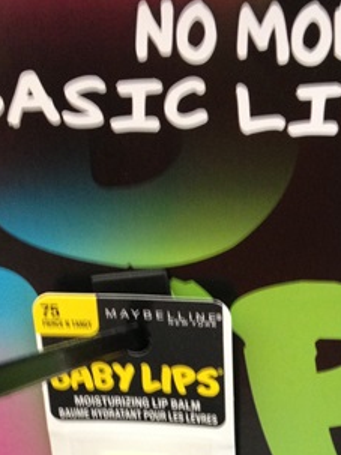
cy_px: 454
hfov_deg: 15.6
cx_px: 287
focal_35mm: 94
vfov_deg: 20.2
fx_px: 1236
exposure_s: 1/20
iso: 125
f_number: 2.4
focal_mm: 4.28
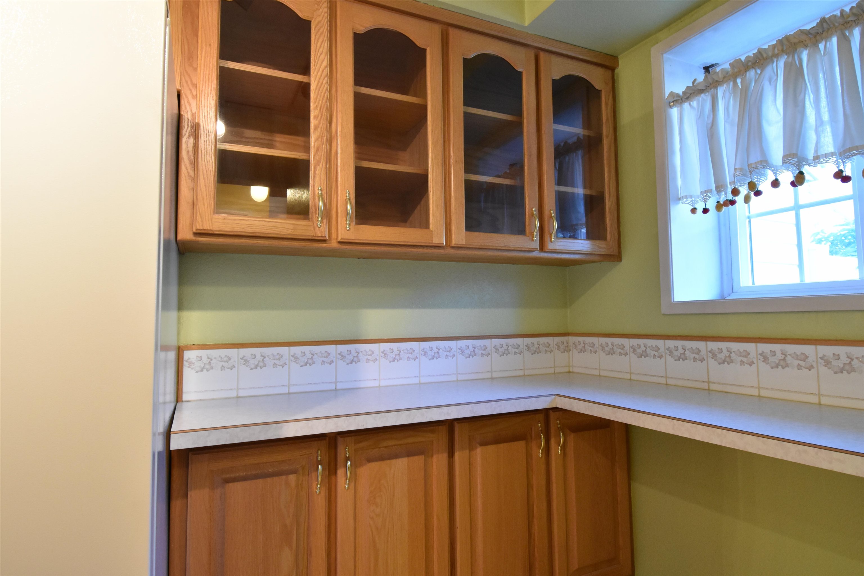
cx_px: 432
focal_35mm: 18
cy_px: 288
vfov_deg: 67.4
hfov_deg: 90.0
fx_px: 432
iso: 1600
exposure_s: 1/40
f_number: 6.3
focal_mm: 12
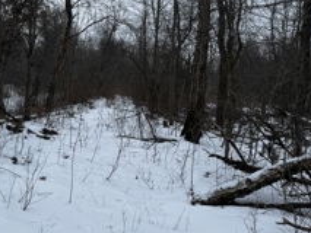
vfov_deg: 32.2
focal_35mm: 45
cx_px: 112
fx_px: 405
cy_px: 105
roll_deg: -3.7
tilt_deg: -4.7
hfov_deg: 41.7
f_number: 1.78
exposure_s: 1/1076
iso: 80
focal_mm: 6.76
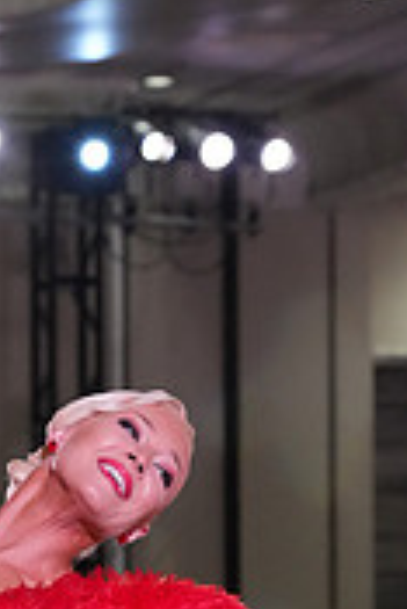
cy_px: 828
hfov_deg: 4.8
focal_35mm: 285
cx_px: -148
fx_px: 4823
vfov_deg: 7.1
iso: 5000
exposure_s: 1/320
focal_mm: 86
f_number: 5.6
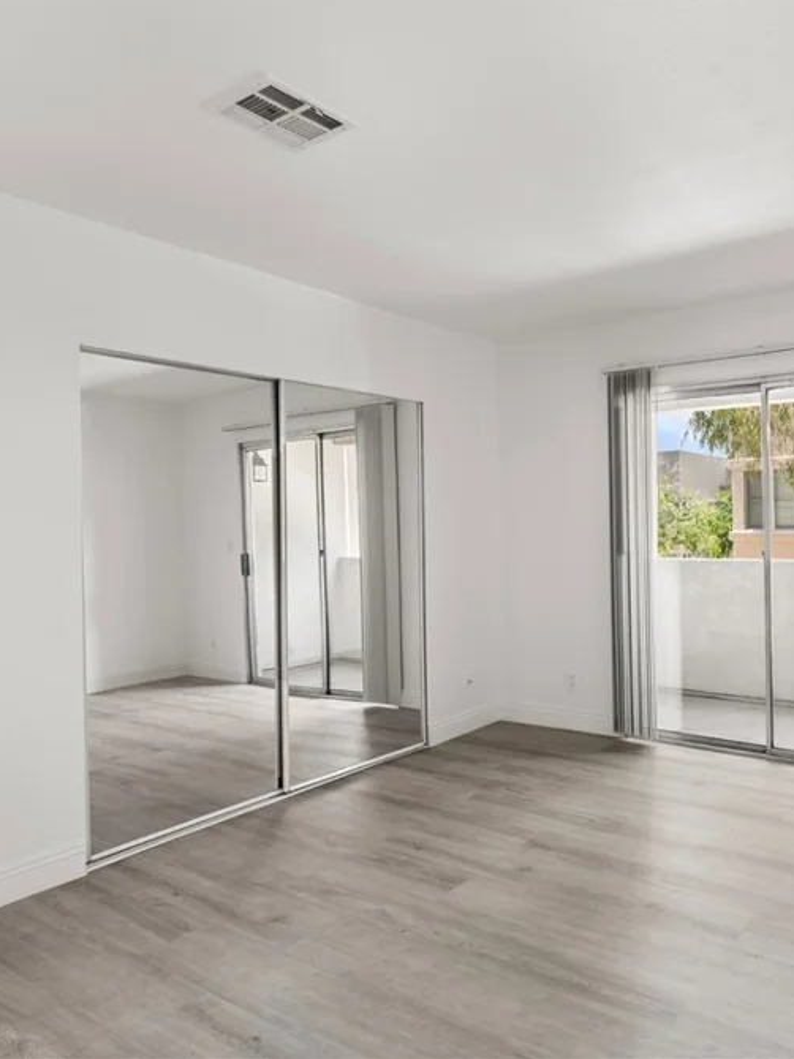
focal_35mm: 25
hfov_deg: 52.3
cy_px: 521
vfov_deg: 69.4
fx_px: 765
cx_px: 601
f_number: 8
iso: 400
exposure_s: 1/8
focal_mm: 17
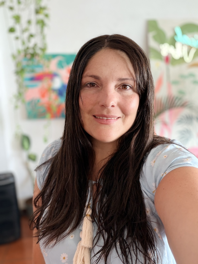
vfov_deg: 60.0
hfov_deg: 46.8
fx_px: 229
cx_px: 99
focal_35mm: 30
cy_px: 132
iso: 100
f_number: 1.9
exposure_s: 1/60
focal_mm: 2.71
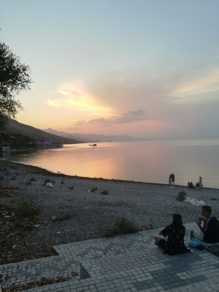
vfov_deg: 67.3
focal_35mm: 26
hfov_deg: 53.1
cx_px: 110
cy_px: 146
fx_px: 219
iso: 64
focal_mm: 3.83
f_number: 2.2
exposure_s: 1/50
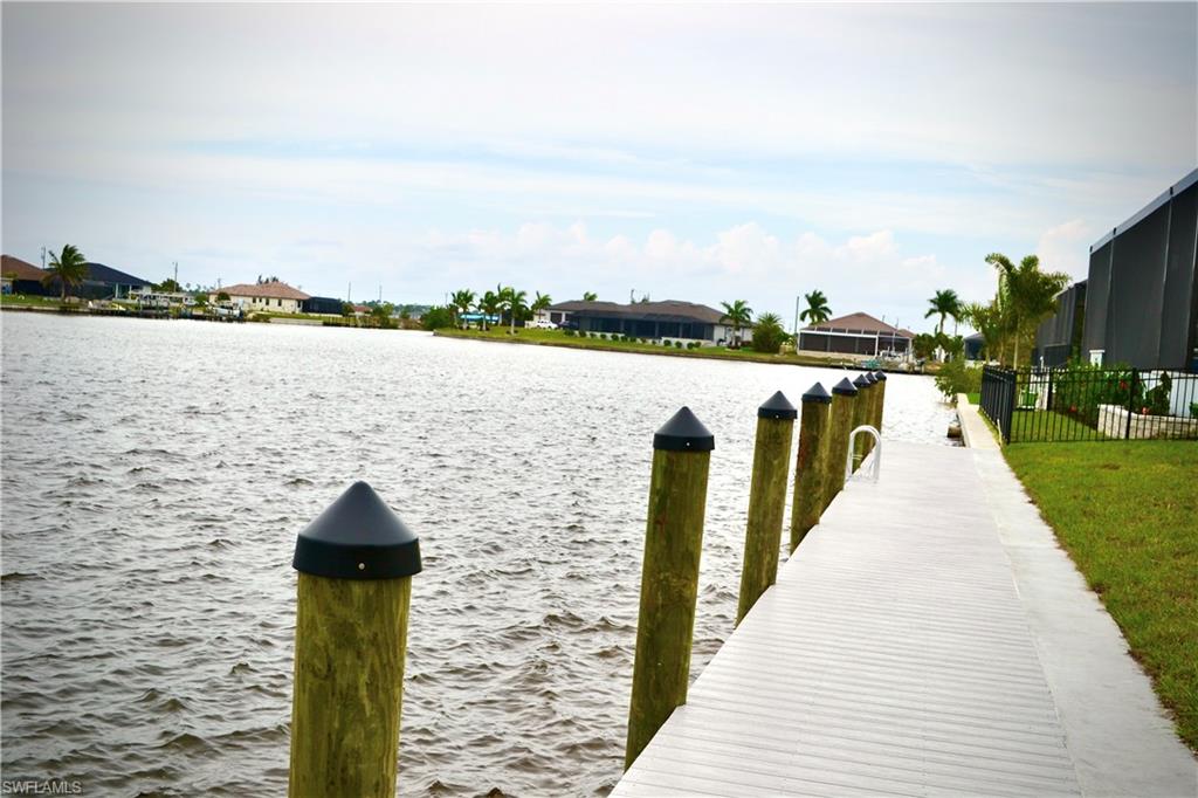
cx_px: 599
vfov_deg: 34.2
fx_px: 1297
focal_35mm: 39
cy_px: 399
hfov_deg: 49.6
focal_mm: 26
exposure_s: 1/250
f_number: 8
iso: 100
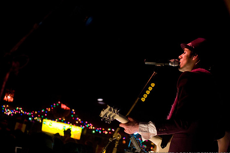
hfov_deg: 27.0
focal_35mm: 75
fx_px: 479
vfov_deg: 18.1
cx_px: 112
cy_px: 78
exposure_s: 1/100
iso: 1250
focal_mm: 48
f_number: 2.8
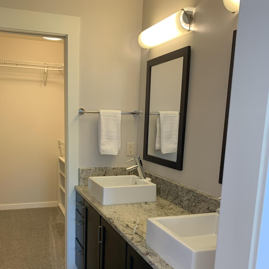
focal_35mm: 36
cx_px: 113
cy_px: 188
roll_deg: -1.2
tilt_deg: -11.4
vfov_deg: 45.1
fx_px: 317
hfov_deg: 45.9
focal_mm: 4.25
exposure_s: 1/60
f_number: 1.8
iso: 125
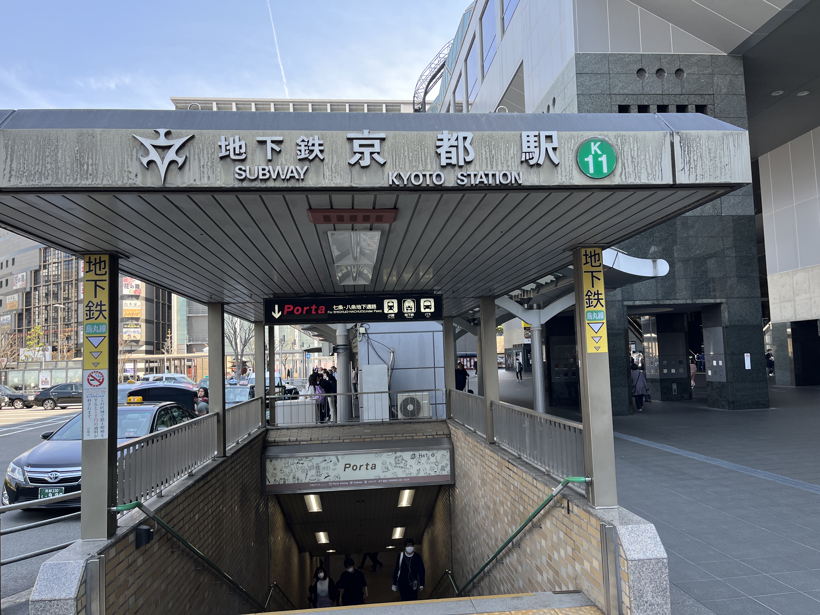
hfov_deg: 67.3
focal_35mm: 26
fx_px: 616
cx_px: 410
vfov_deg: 53.1
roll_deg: +3.3
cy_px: 308
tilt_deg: +5.9
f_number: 1.6
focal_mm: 5.1
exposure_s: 1/430
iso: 50
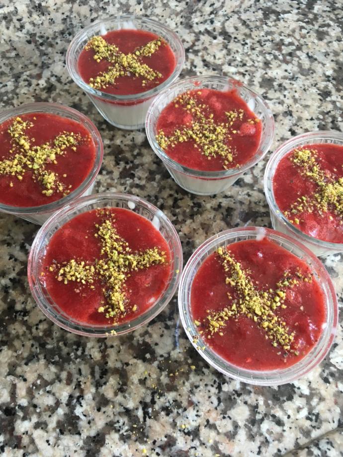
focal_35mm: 29
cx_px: 172
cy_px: 228
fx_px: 383
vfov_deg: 61.7
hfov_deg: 48.2
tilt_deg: -64.5
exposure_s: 1/33
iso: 80
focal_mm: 4.15
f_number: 2.2
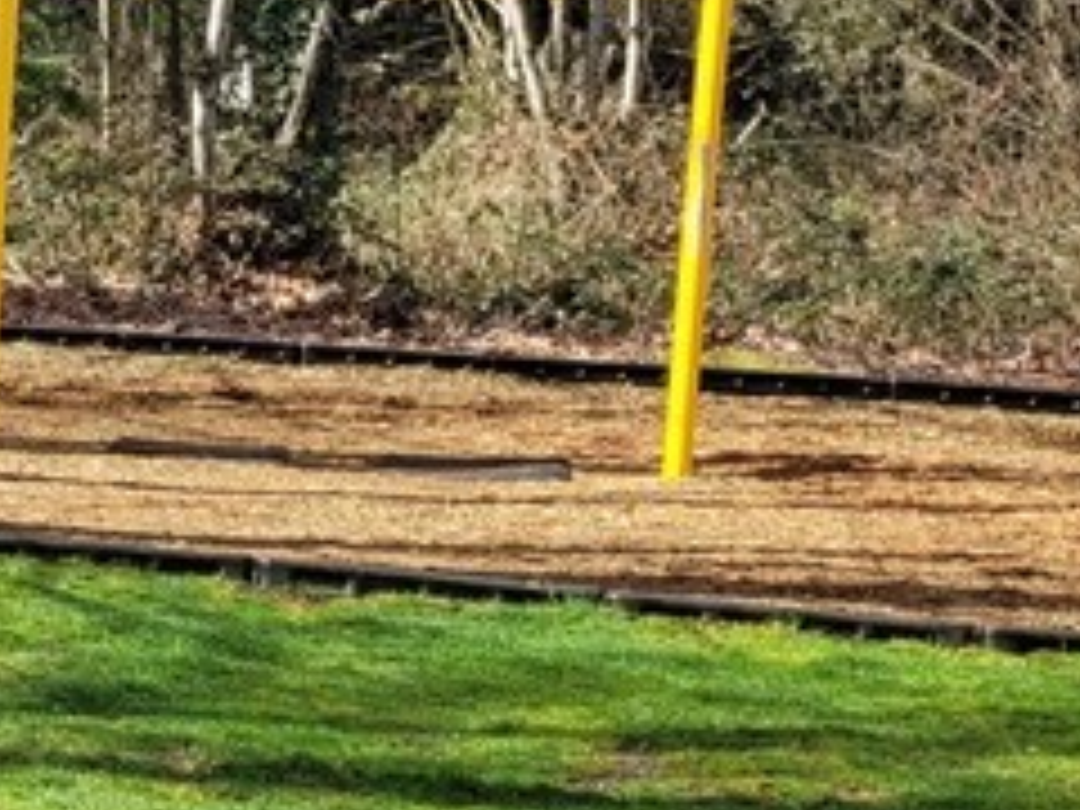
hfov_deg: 14.5
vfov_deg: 13.3
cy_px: 400
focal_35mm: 111
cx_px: -1112
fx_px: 3463
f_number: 1.8
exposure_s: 1/1255
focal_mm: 5.4
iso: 40
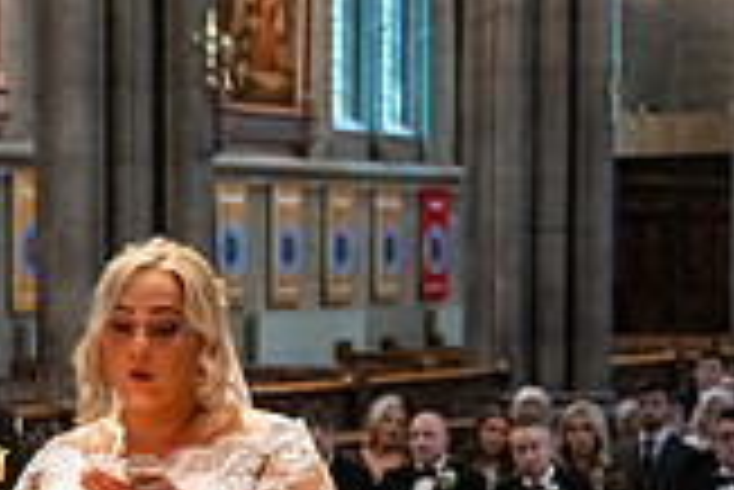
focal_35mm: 128
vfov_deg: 10.6
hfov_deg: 15.8
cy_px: 497
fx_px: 2612
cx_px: 36
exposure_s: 1/160
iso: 1250
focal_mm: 36
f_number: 3.5
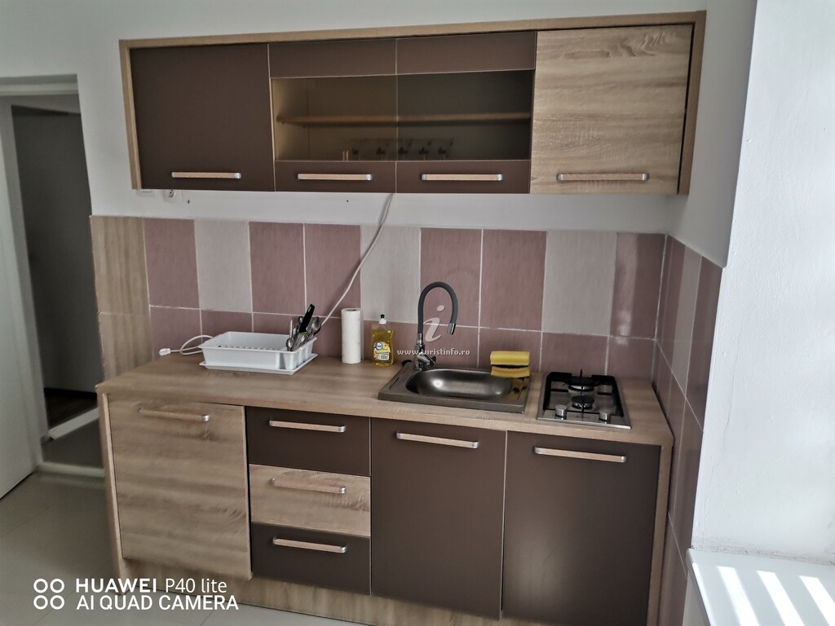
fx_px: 627
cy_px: 313
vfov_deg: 53.1
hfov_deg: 67.3
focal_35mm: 26
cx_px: 418
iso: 50
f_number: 1.8
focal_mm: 4.75
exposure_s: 1/103
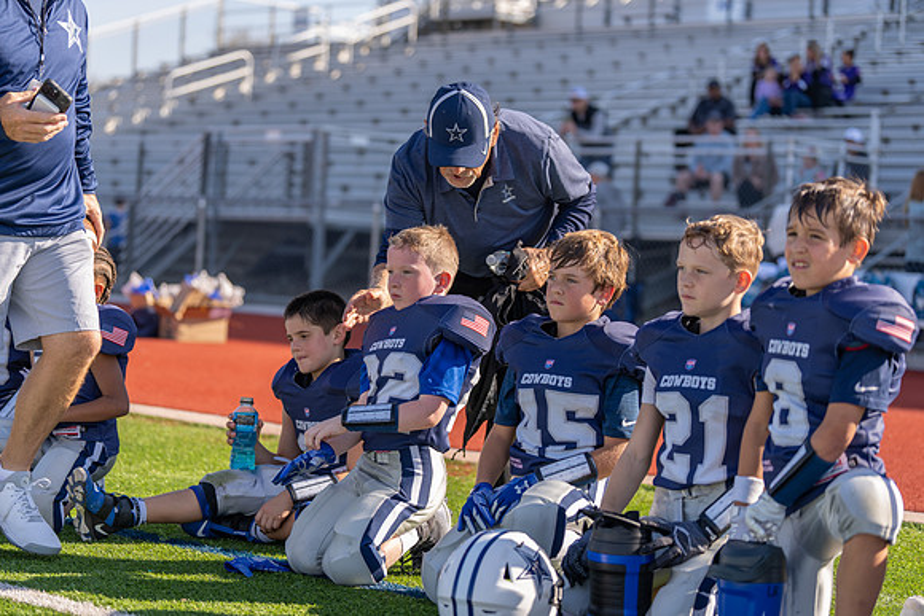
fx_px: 2156
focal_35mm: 84
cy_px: 308
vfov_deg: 16.3
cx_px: 462
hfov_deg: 24.2
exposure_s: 1/800
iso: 100
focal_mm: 84
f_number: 2.8
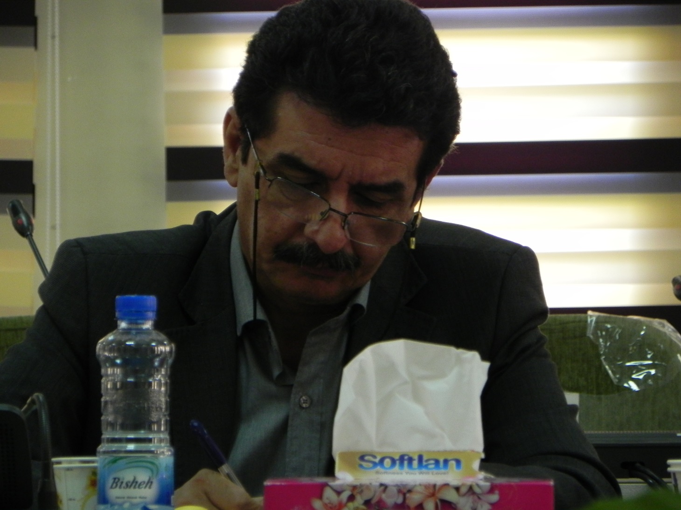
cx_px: 340
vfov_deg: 3.9
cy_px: 255
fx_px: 7417
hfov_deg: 5.3
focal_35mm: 377
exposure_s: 1/26.3
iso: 400
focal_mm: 67.2
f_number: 5
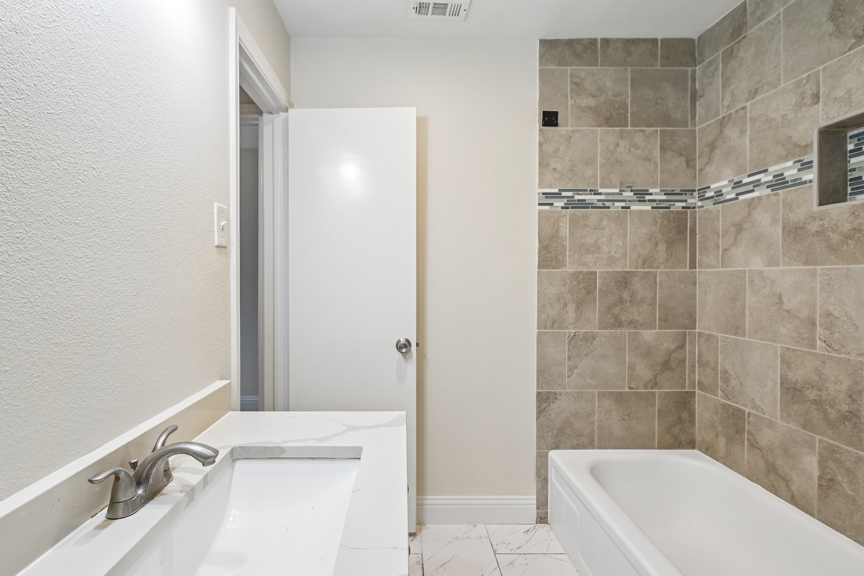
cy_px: 288
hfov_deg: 93.3
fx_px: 408
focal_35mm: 17
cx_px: 432
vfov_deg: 70.4
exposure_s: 1/20
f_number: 8
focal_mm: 17
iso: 400
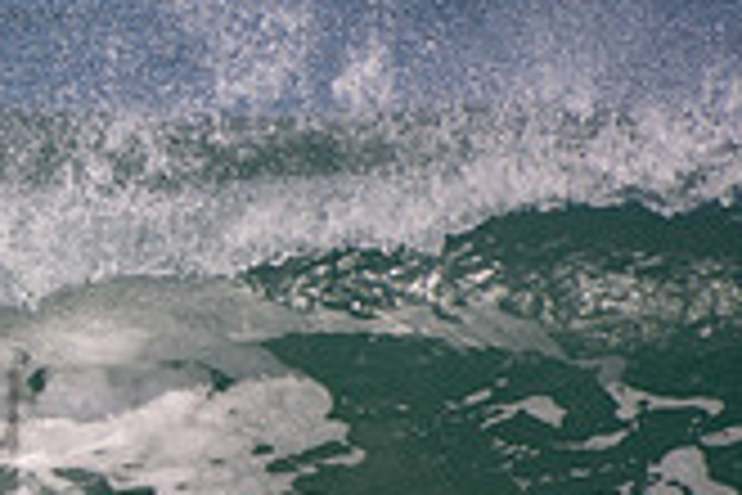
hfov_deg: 1.0
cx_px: -454
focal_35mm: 2111
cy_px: 349
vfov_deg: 0.7
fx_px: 43507
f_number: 5.6
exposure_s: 1/1250
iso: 140
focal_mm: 400
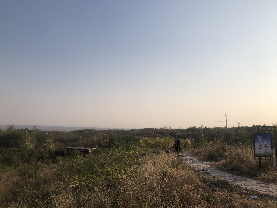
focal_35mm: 28
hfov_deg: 63.4
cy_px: 104
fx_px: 224
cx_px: 138
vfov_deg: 49.7
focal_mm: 4
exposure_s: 1/4808
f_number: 1.8
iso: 25
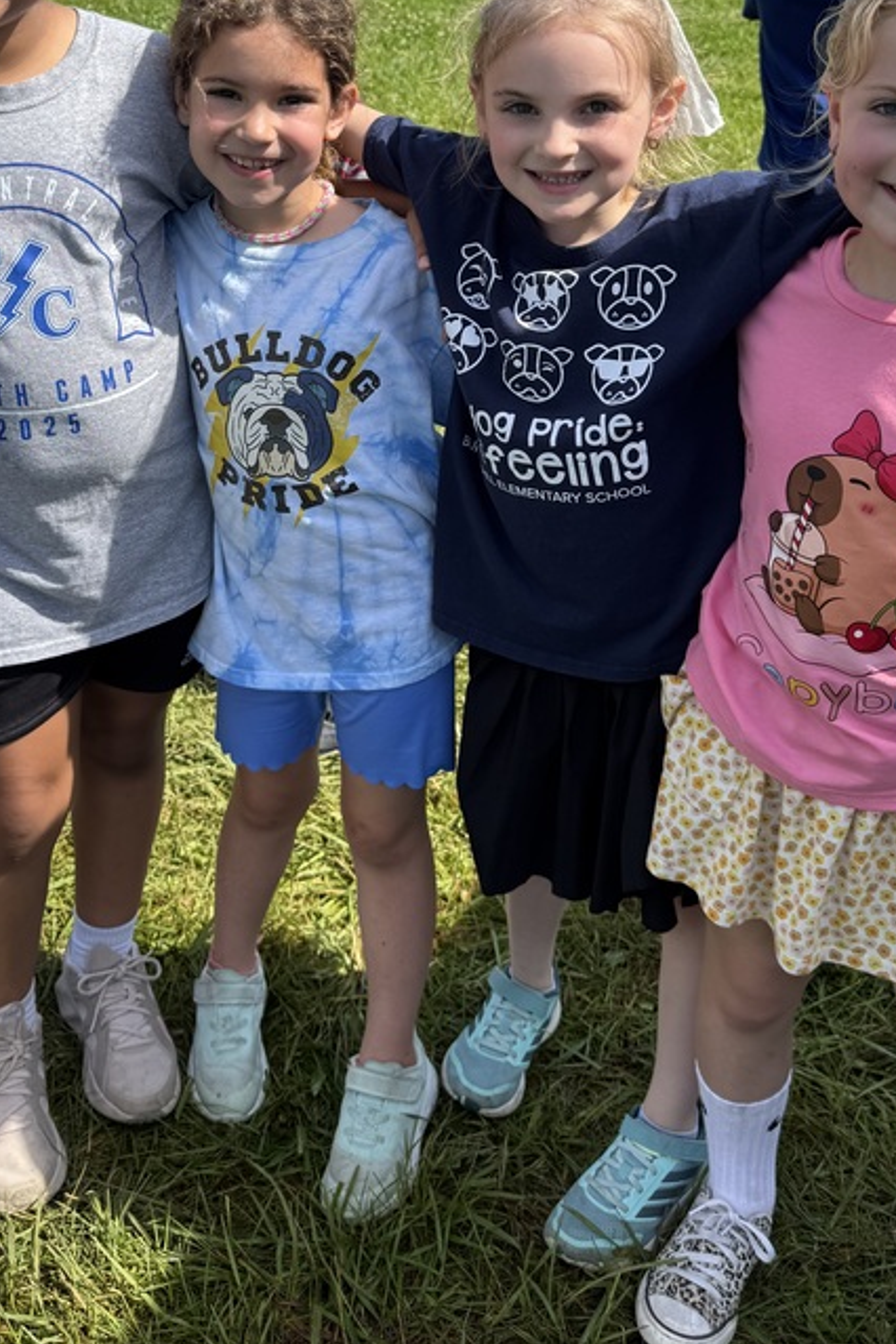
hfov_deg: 33.2
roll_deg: +0.0
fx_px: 1493
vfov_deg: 46.6
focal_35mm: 40
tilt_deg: -20.0
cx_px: 311
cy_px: 326
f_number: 1.78
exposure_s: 1/2415
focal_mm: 6.76
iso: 80
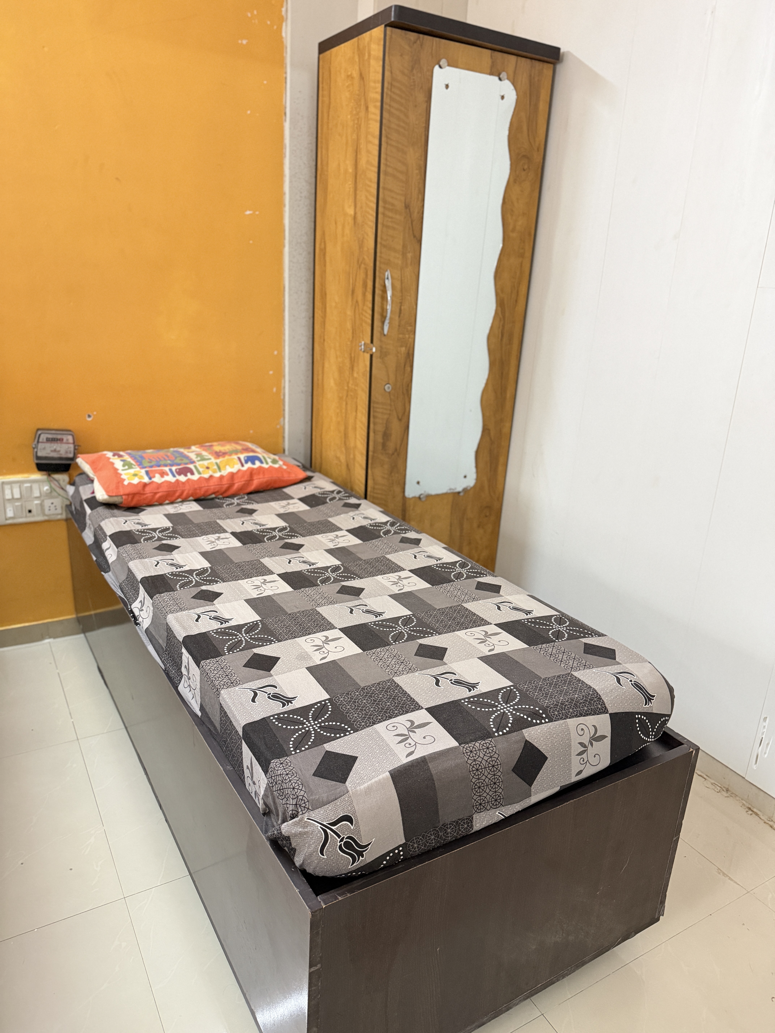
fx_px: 716
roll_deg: -3.4
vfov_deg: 71.6
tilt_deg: -18.3
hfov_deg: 56.8
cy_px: 516
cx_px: 388
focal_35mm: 24
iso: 640
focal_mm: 6.76
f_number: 1.78
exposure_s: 1/33
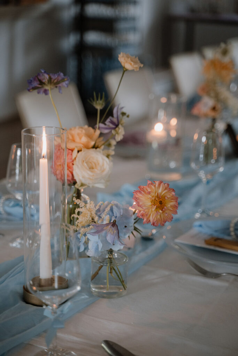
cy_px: 178
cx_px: 119
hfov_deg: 18.2
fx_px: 743
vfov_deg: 27.0
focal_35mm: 75
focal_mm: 75
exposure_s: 1/160
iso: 1250
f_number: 2.8
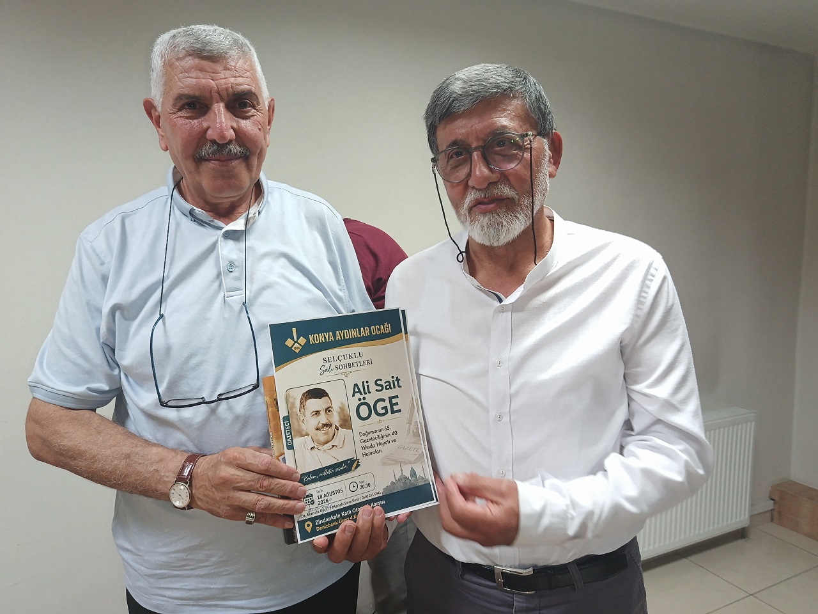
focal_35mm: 24
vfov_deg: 56.8
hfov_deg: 71.6
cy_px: 307
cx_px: 409
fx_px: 567
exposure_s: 1/50
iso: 640
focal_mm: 5.24
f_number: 1.7
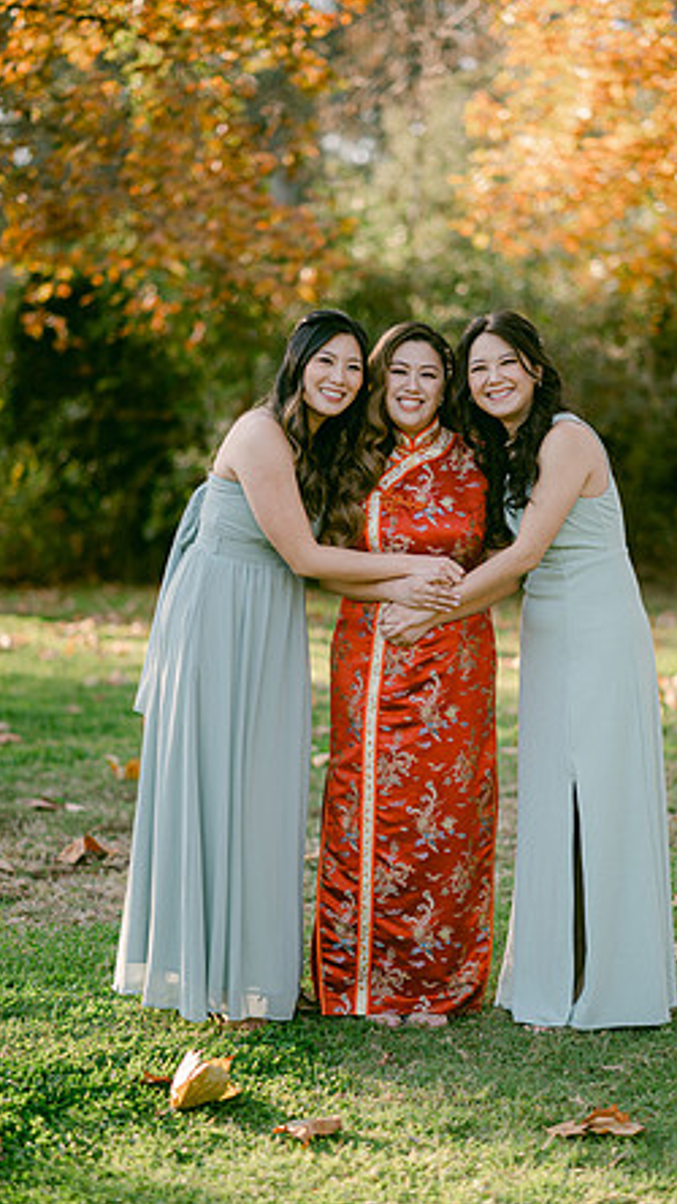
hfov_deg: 13.4
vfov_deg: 23.7
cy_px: 598
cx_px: 399
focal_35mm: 90
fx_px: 2875
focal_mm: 85
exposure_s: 1/800
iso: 200
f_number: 2
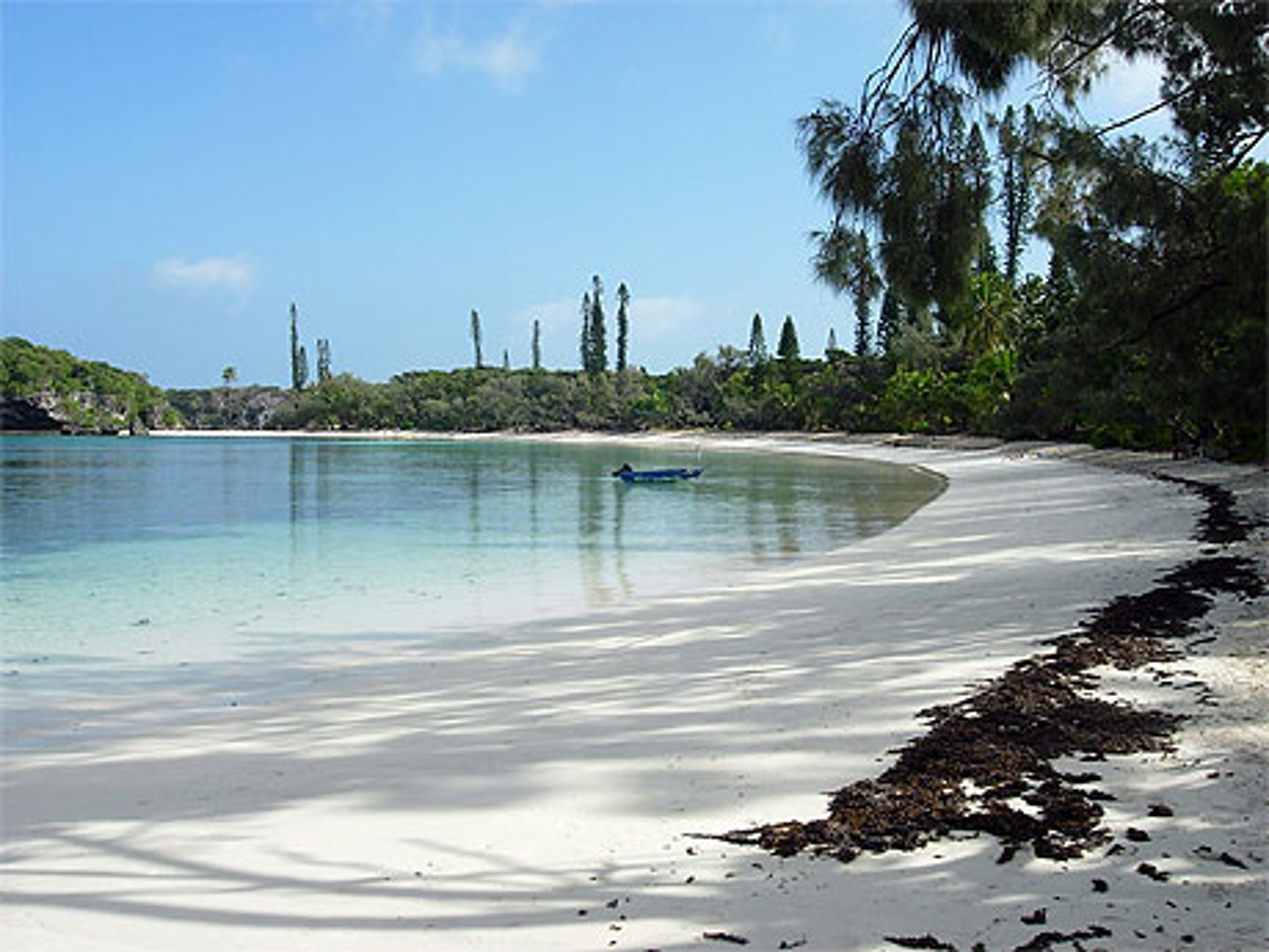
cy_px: 476
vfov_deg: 37.7
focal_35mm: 38
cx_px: 634
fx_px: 1393
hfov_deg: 49.0
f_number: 4.8
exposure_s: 1/836
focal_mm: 7.8
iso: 79
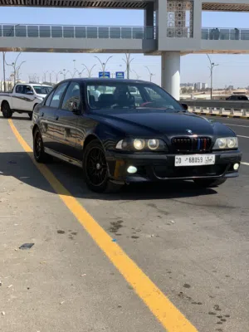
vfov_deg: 36.8
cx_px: 124
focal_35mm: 52
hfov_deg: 28.0
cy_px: 166
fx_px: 499
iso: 16
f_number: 2.4
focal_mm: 6
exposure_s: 1/978
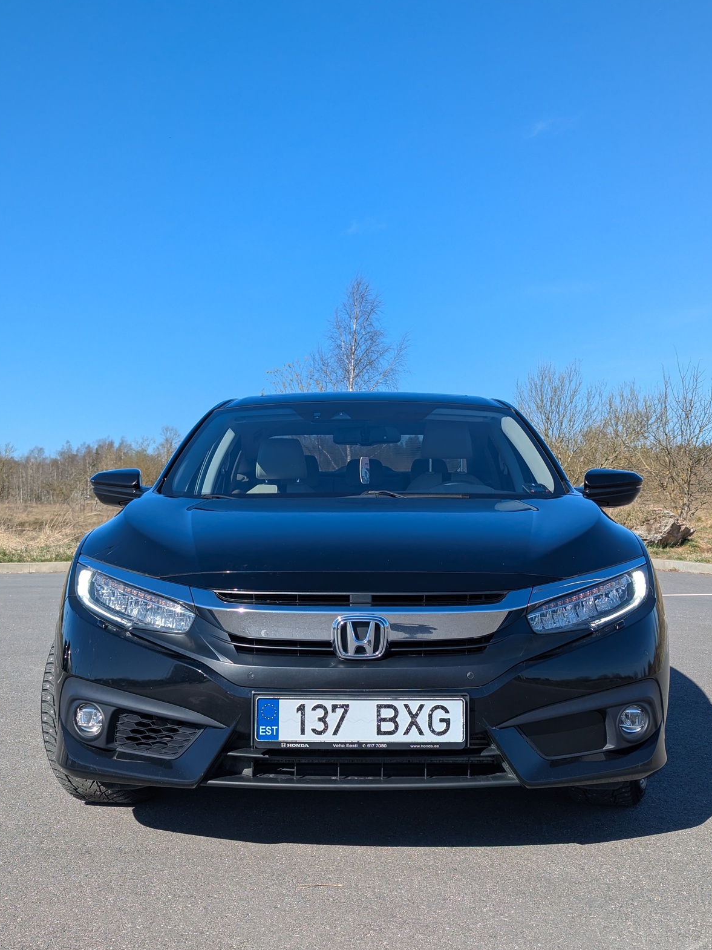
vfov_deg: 38.9
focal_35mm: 49
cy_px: 477
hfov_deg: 29.7
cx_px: 356
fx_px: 1344
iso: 44
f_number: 1.85
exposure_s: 1/2000
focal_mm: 6.81
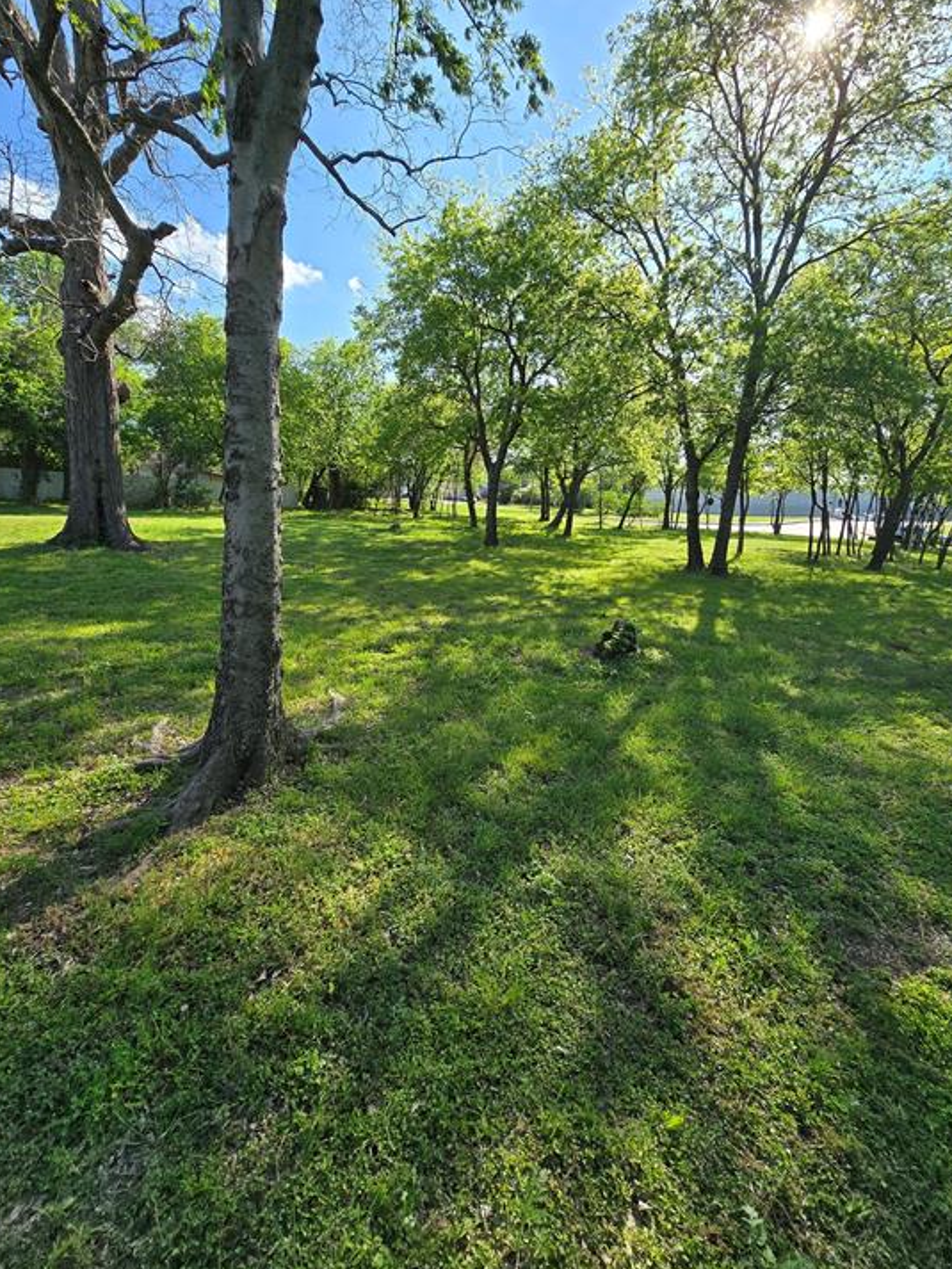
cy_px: 593
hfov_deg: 85.7
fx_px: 513
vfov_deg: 101.9
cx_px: 464
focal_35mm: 14
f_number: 2.2
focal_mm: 2.2
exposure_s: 1/1559
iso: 50
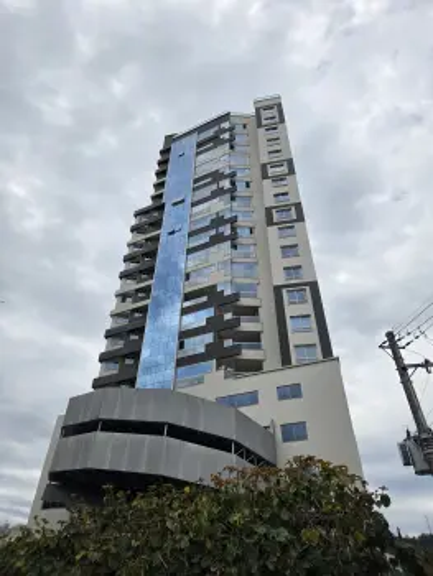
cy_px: 288
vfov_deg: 73.9
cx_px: 216
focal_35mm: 23
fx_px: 383
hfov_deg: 58.9
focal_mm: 5.4
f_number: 1.8
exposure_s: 1/4274
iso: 80
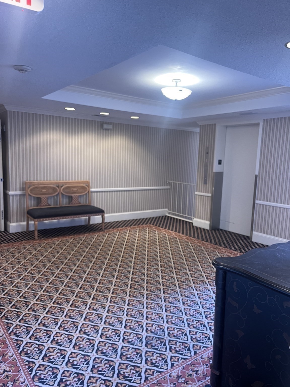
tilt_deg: -5.3
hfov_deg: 53.1
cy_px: 194
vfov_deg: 67.3
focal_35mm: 26
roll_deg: -0.7
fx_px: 290
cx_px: 145
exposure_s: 1/40
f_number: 1.6
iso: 640
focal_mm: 5.1
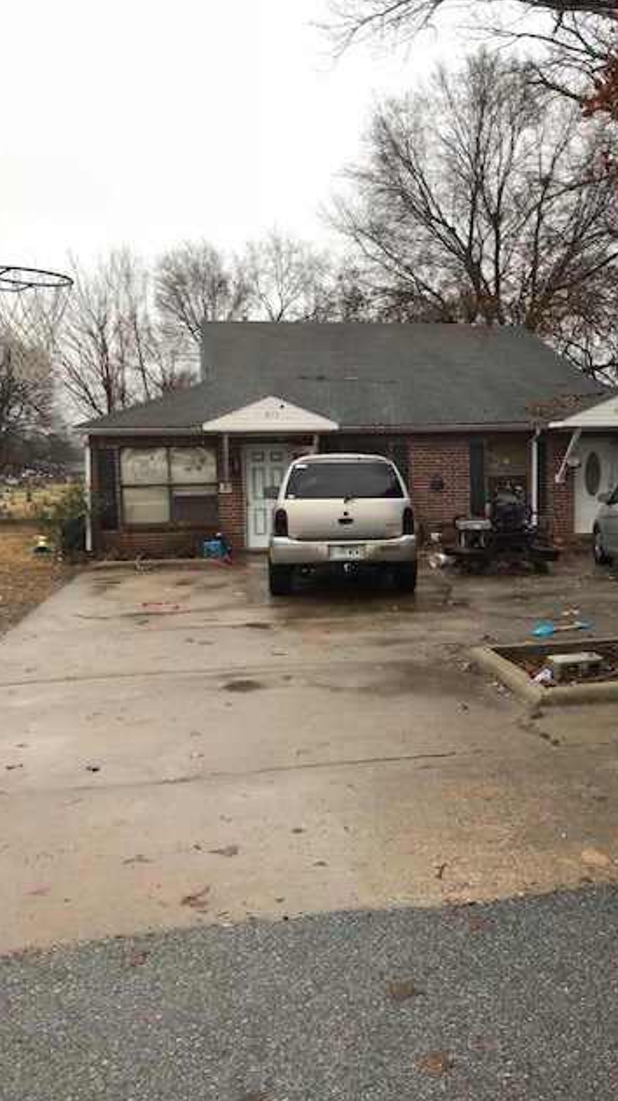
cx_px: 414
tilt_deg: -4.2
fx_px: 904
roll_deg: -0.2
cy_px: 547
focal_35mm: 31
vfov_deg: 62.6
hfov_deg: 37.3
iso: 32
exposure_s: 1/60
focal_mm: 3.99
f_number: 1.8
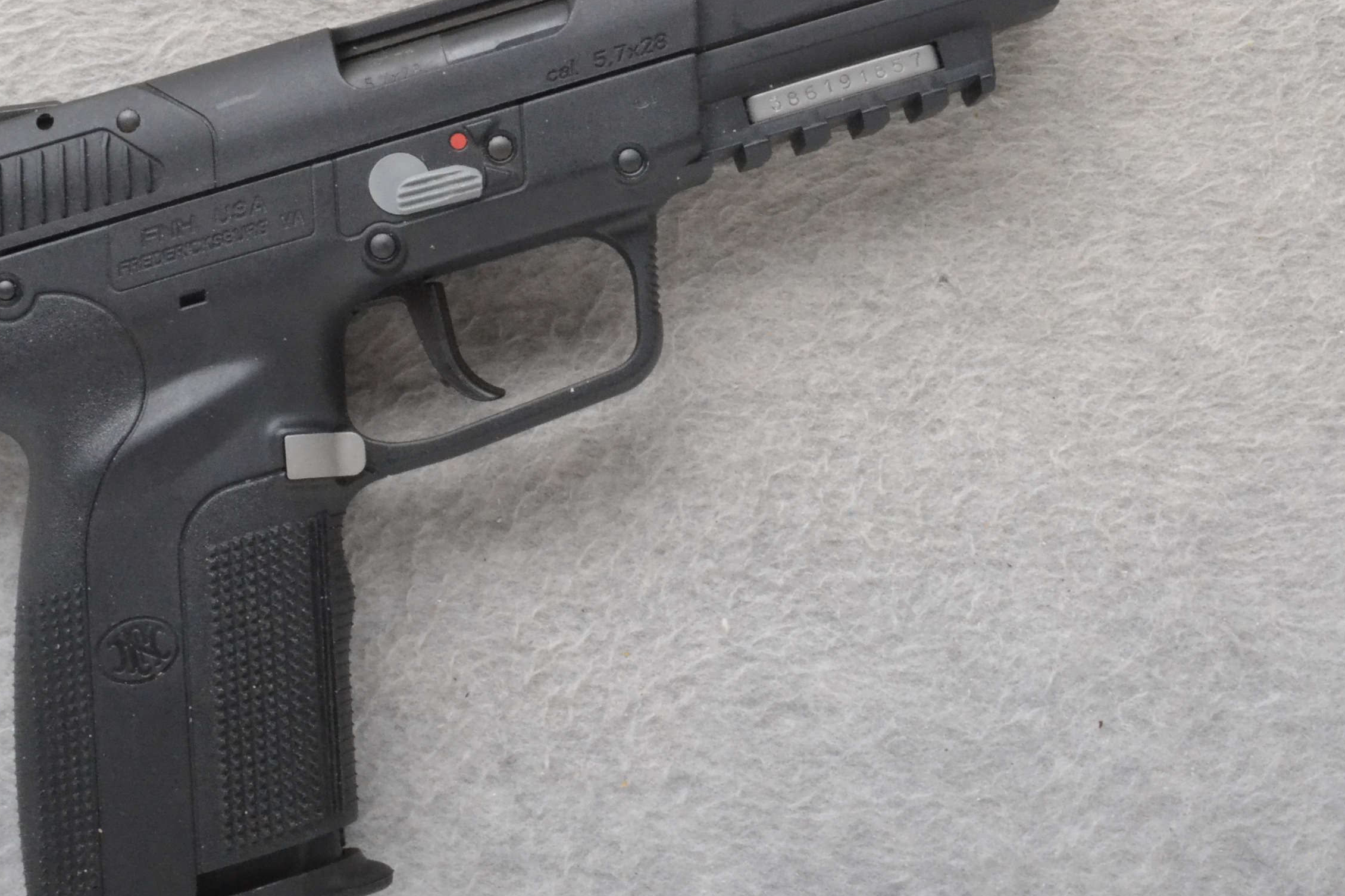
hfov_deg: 25.8
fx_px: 2914
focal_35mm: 78
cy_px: 424
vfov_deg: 17.5
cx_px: 401
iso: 3200
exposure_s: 1/160
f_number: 20
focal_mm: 34
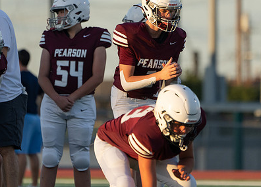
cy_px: 54
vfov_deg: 1.8
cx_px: 161
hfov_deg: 2.6
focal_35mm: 784
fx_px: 5812
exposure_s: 1/1250
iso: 800
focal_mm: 400
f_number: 5.6
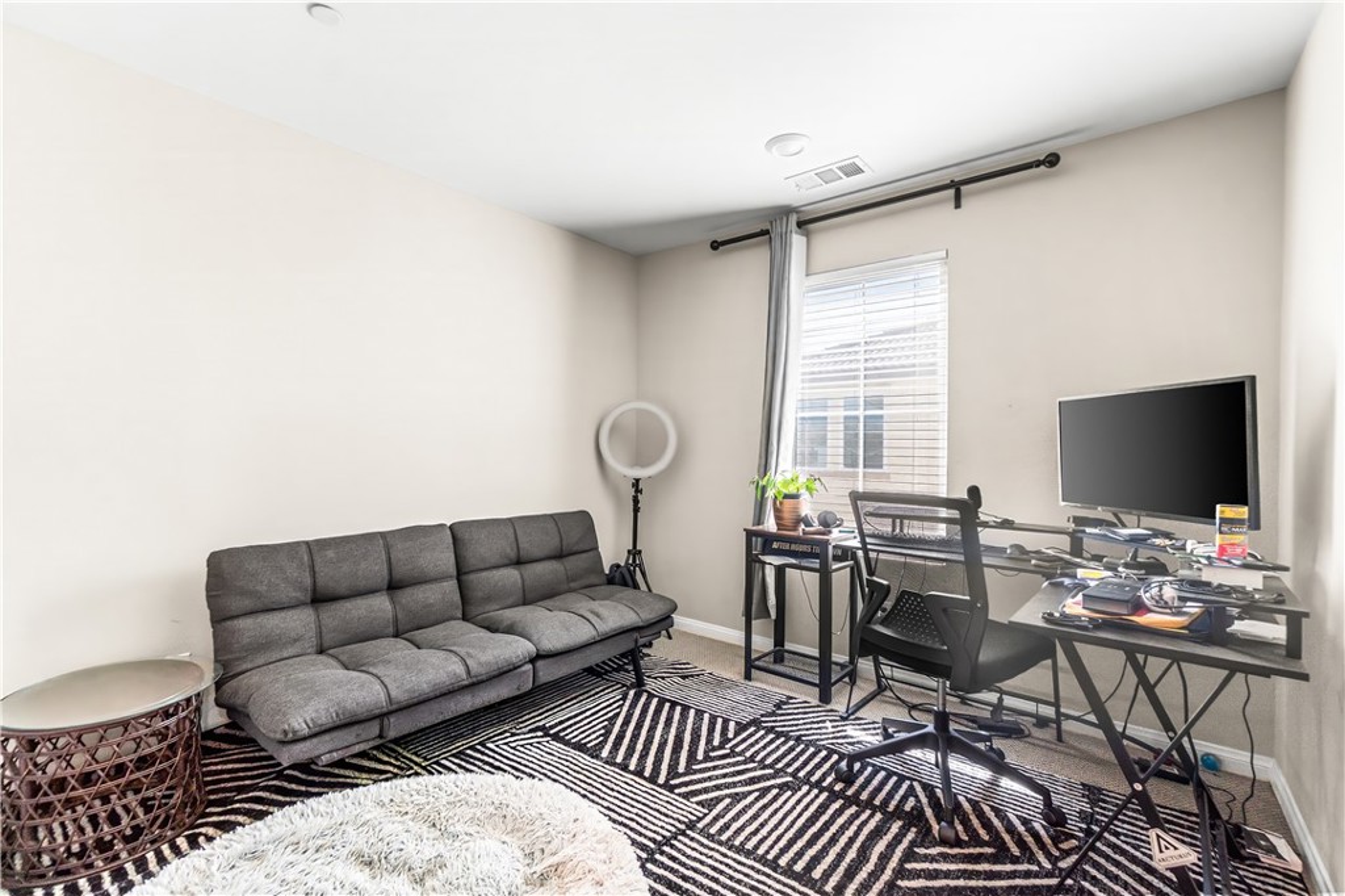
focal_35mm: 15
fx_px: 560
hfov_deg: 100.4
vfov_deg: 77.3
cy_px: 448
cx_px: 672
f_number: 7.1
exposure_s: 1/10
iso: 320
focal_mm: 10
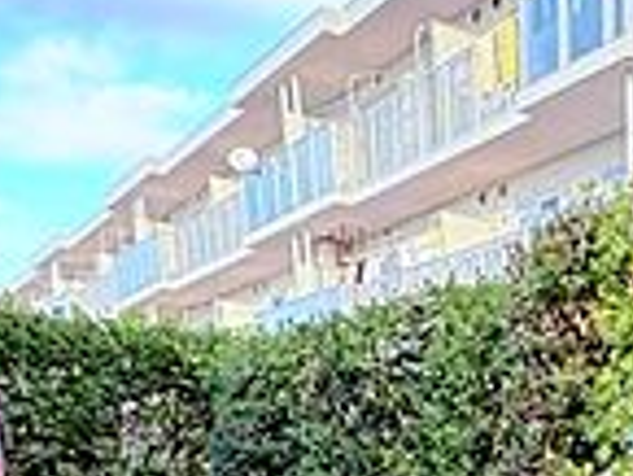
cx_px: 681
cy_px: 777
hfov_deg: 30.1
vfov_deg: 20.4
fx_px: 1061
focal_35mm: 58
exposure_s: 1/99
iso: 64
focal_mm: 2.22
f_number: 2.2
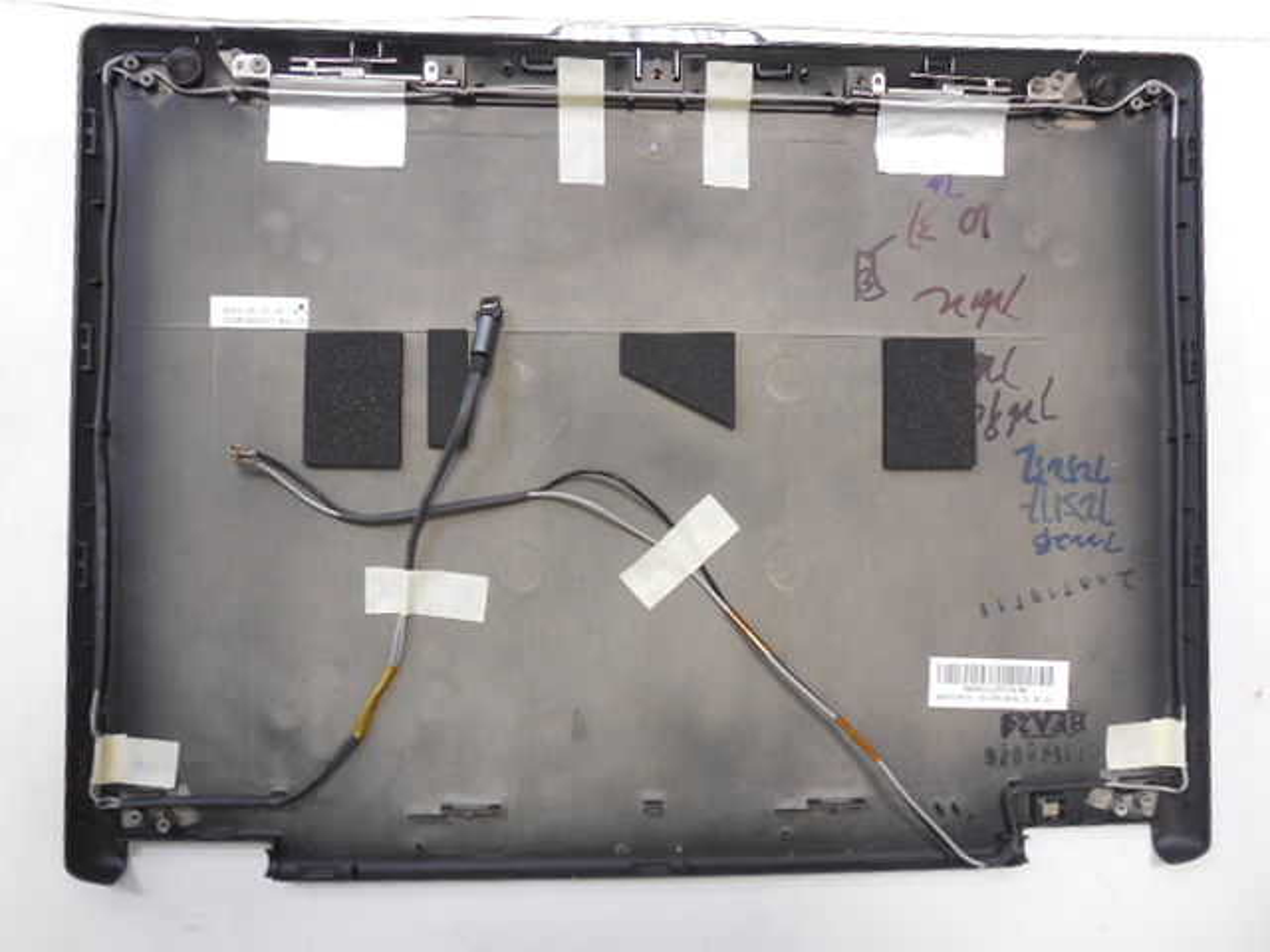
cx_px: 635
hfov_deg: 67.3
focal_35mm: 26
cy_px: 476
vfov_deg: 53.1
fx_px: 954
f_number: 3.5
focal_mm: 4.6
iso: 400
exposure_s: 1/15
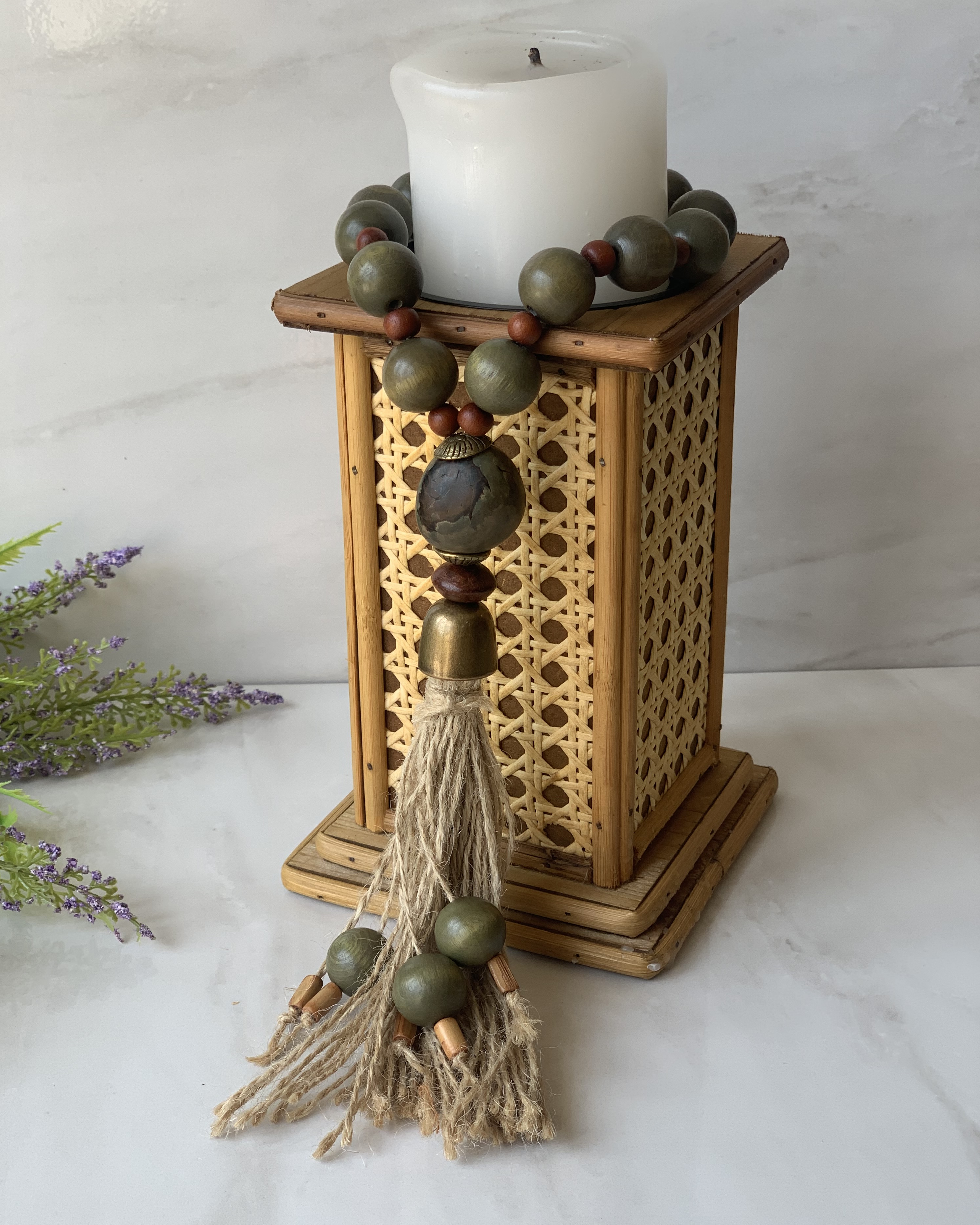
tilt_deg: -24.0
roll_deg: -0.3
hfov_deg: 27.6
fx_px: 1994
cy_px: 616
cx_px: 487
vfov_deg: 34.1
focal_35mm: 55
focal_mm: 6
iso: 20
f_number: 2.4
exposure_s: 1/122
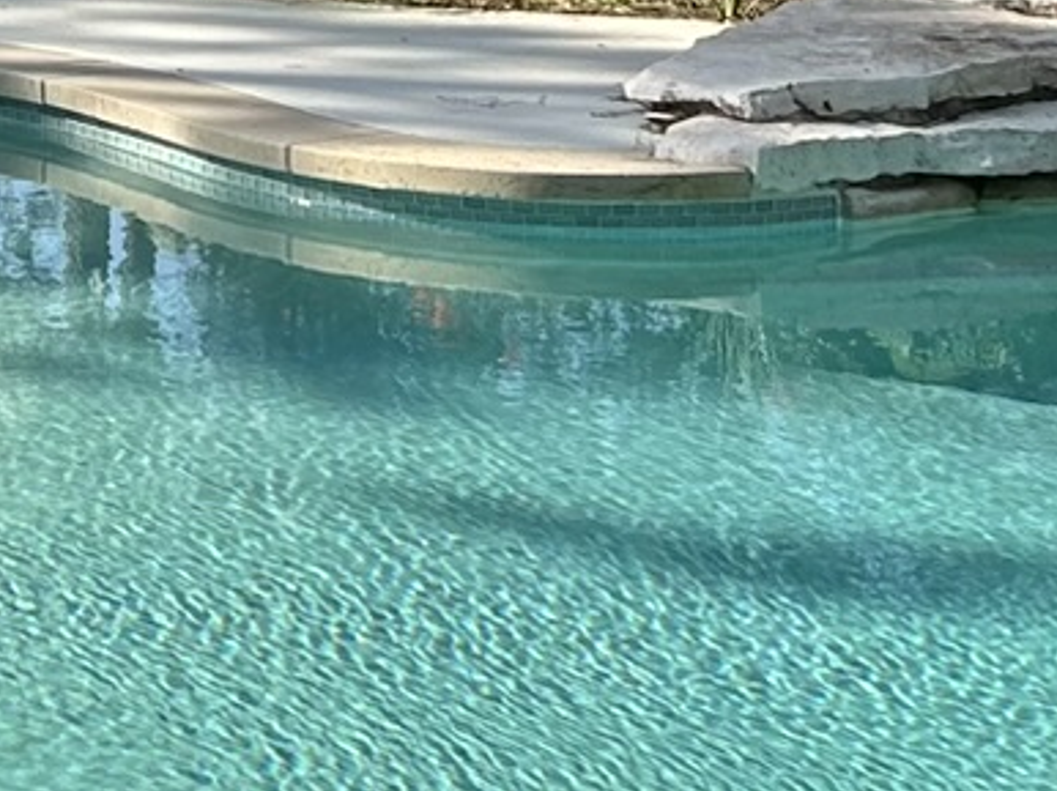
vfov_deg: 9.7
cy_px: -961
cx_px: -246
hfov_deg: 13.8
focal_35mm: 138
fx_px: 4211
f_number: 1.5
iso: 50
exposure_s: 1/1779
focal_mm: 5.7
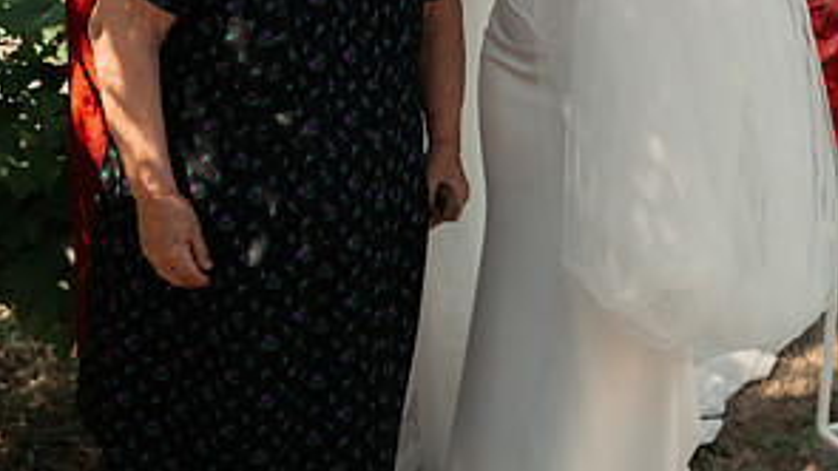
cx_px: 415
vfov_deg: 15.1
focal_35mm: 80
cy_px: 133
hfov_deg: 26.5
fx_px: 1778
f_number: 2.8
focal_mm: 50
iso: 100
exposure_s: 1/640
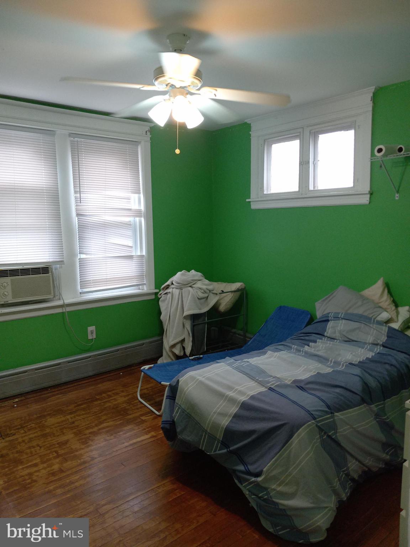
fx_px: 426
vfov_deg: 65.3
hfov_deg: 51.4
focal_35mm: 27
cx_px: 205
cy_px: 274
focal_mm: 3.94
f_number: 1.8
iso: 80
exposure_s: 1/50
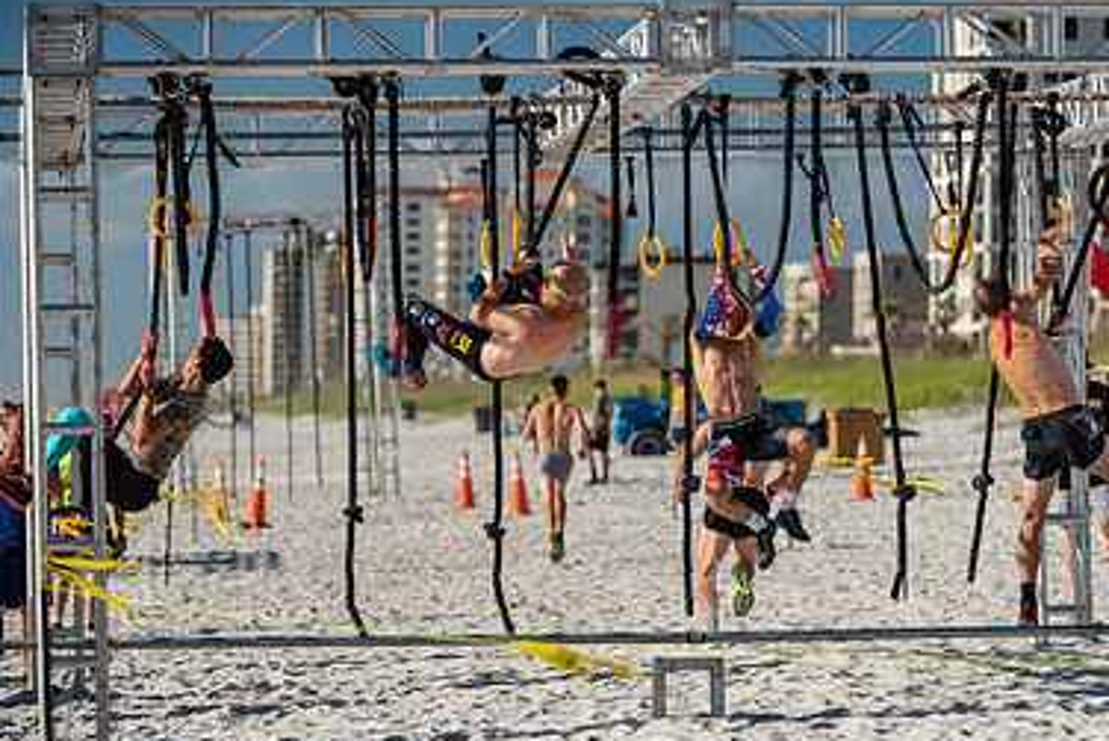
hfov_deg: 11.1
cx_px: 667
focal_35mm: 185
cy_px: 365
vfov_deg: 7.4
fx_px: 5701
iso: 320
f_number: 2.8
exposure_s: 1/4000
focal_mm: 120
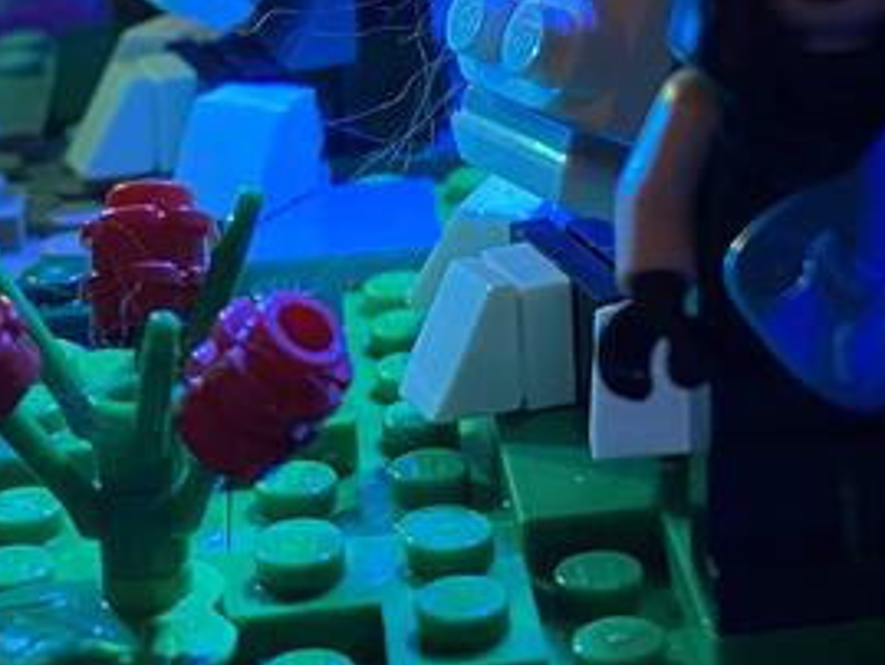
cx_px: 645
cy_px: -174
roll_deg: +1.0
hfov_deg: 19.7
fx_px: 2532
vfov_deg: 14.4
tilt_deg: -11.1
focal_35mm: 99
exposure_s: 1/60
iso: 500
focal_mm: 4.25
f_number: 1.8
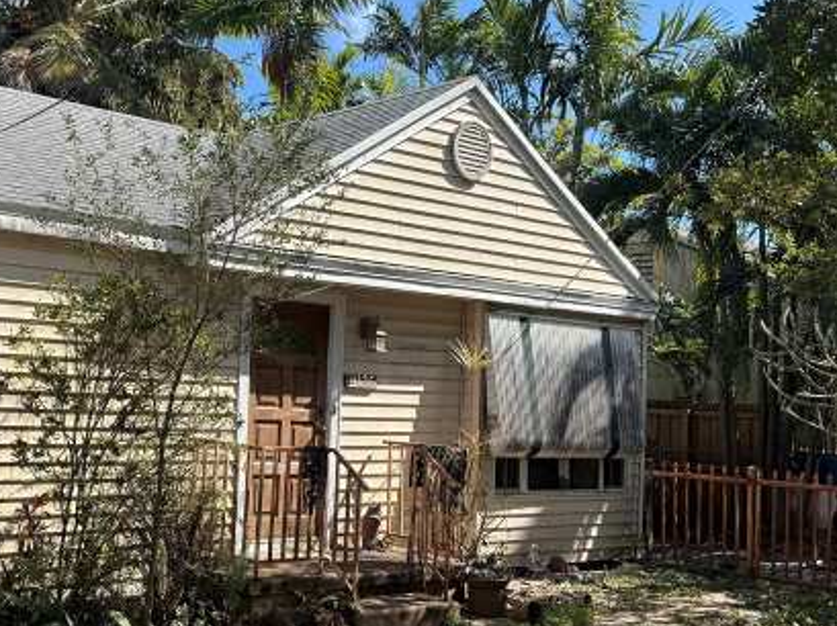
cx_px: 196
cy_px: 340
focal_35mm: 47
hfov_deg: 39.2
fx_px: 1135
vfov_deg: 30.8
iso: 80
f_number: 1.78
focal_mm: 6.76
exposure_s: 1/2611
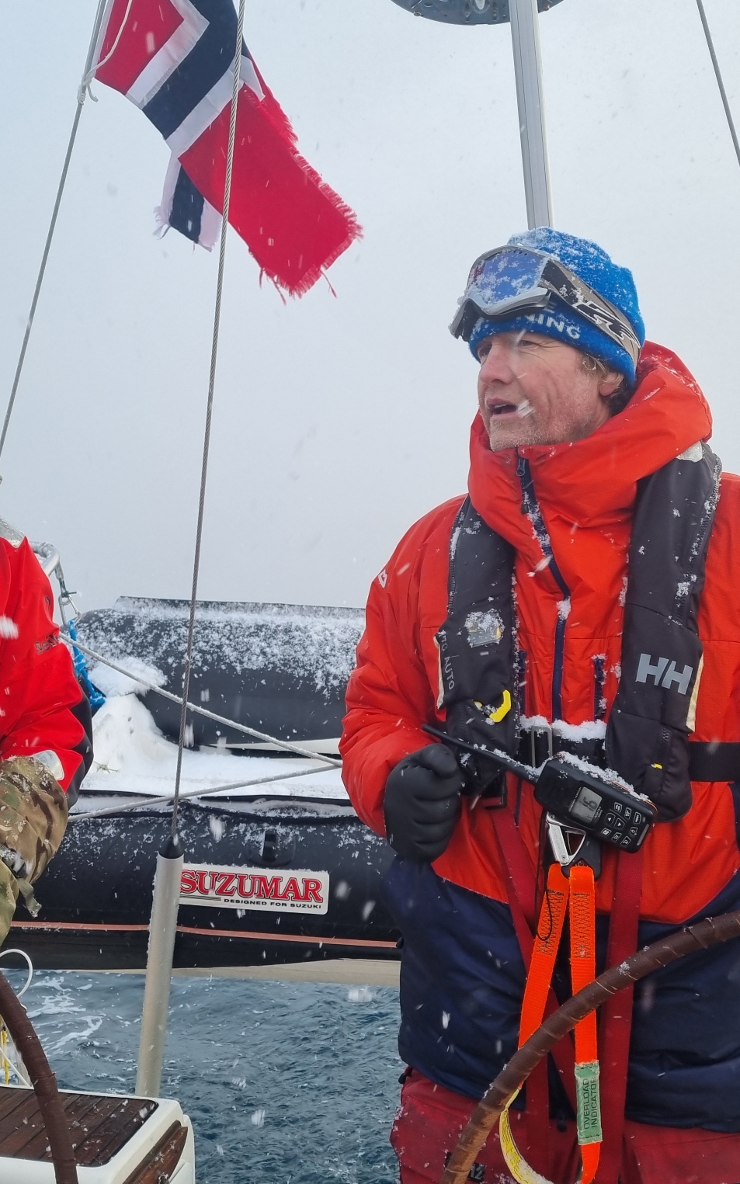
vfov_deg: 52.8
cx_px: 314
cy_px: 590
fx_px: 1194
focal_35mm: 37
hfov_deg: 34.4
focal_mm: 5.4
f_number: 1.8
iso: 50
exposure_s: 1/268
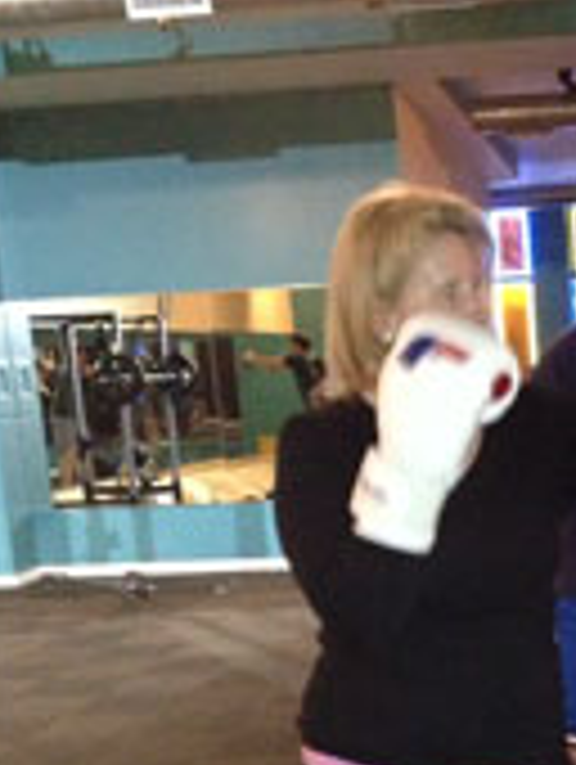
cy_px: 698
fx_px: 1638
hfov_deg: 19.3
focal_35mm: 74
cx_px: 585
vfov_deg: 25.4
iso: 800
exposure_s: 1/16
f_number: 2.4
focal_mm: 4.28
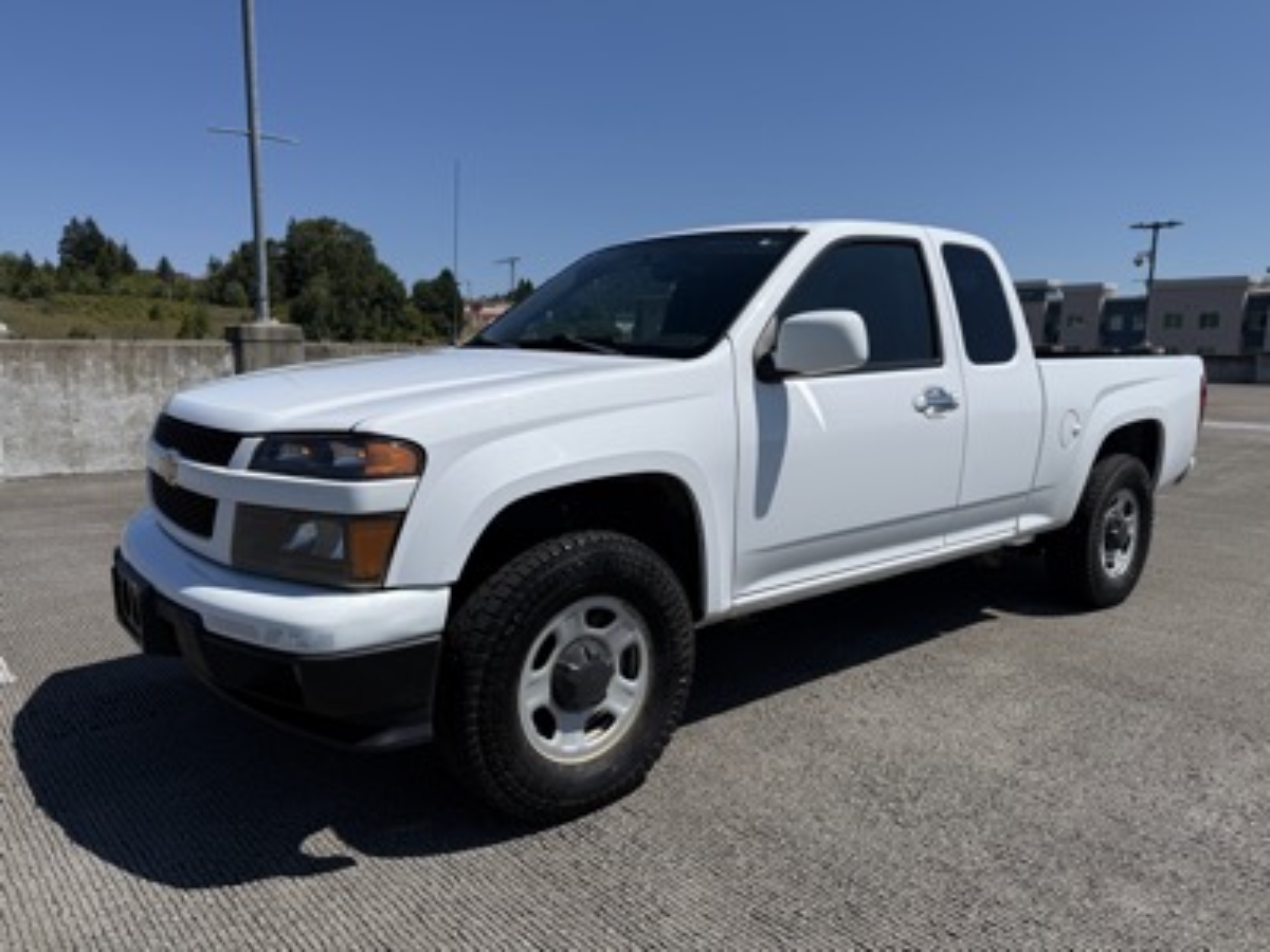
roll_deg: -1.3
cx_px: 635
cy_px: 476
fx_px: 881
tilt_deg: -8.1
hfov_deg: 71.6
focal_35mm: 24
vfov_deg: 56.8
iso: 80
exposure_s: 1/9091
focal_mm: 6.76
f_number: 1.78
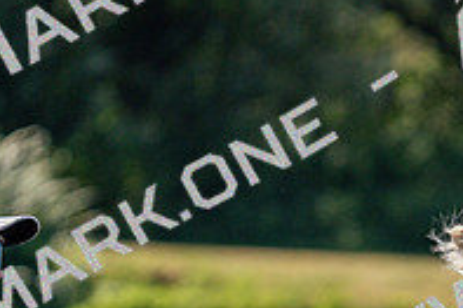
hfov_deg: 2.1
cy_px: 413
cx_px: 583
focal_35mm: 986
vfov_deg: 1.4
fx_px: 12670
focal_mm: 335
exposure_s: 1/2000
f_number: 6.3
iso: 320
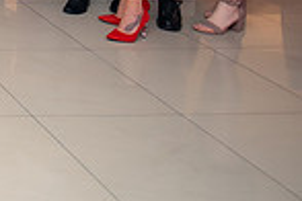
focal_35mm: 84
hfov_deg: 16.6
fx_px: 705
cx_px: -340
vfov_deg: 13.7
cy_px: -206
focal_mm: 19
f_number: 2.8
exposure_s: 1/200
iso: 1600
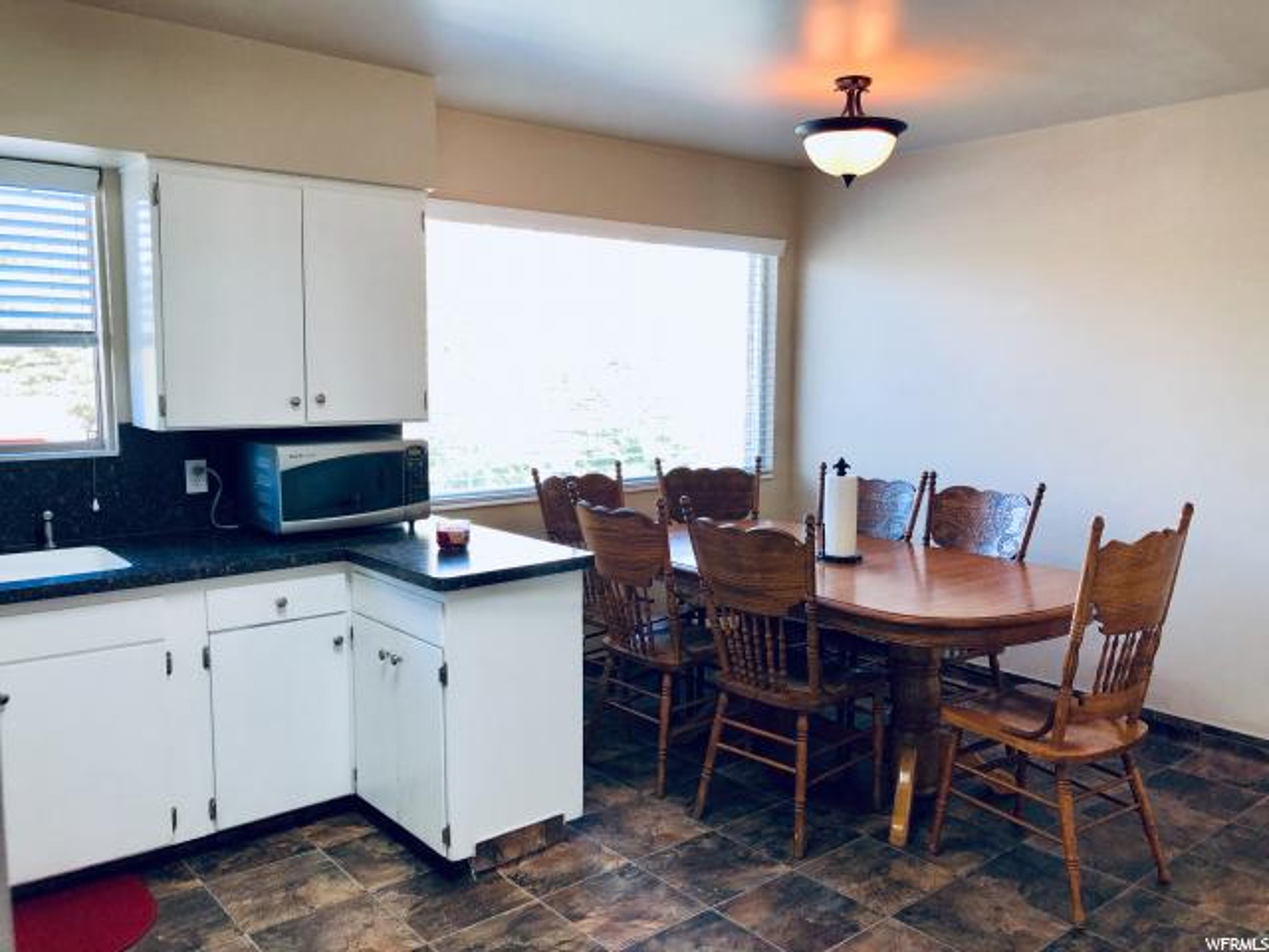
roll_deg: -1.2
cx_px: 634
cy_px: 476
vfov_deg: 49.7
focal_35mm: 28
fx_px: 1026
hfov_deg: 63.4
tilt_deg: -5.8
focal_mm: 4
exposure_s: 1/40
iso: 25
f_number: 1.8
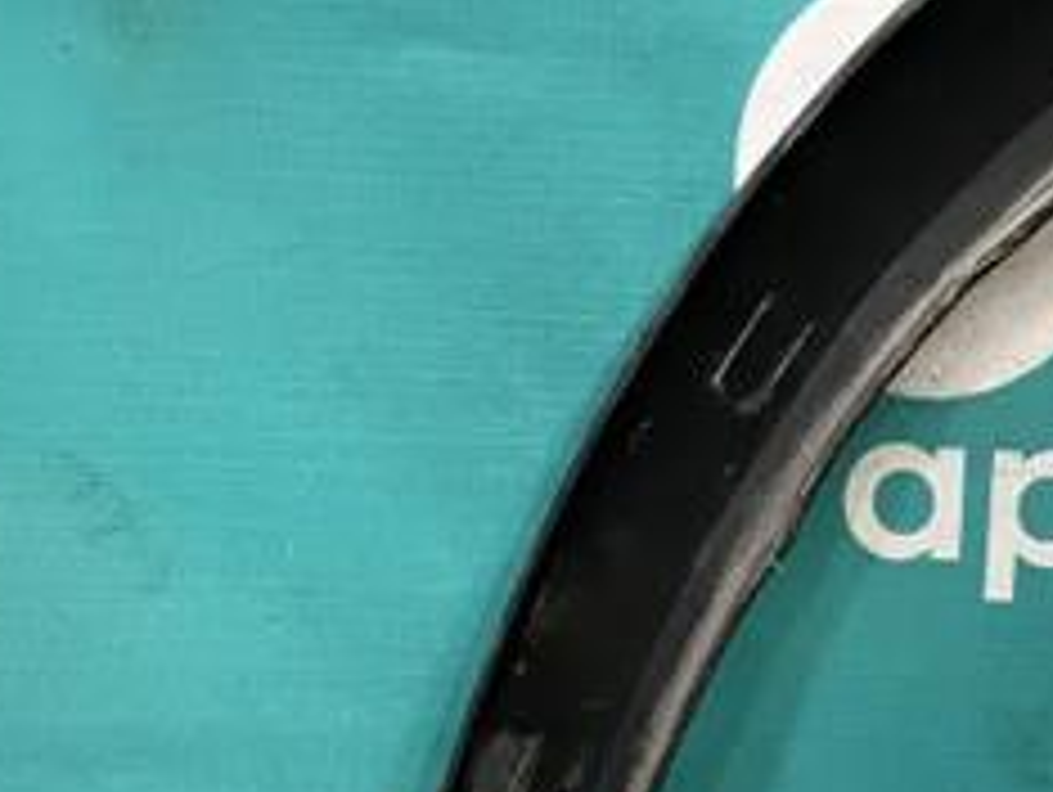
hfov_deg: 26.8
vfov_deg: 19.0
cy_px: 1071
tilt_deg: -31.9
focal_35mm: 71
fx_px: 2162
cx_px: 868
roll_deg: -2.9
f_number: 1.6
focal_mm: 4.2
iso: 250
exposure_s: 1/50
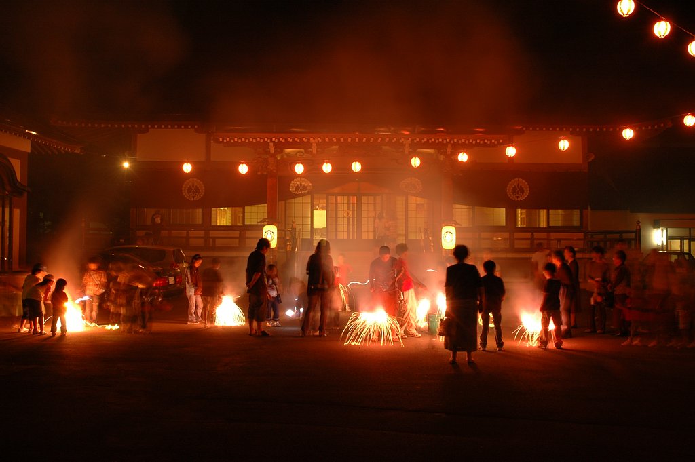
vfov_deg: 33.0
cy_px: 231
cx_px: 348
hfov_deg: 48.0
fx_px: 781
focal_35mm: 40
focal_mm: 27
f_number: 11
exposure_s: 3
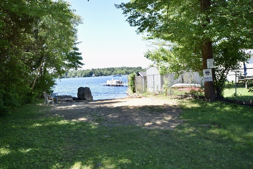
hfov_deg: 61.9
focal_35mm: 30
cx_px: 126
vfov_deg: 43.6
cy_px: 84
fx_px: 211
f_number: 8
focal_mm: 20
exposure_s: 1/250
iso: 320
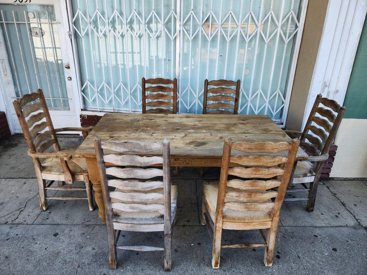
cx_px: 184
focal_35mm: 23
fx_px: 244
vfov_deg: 58.9
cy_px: 138
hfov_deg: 73.9
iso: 20
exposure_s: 1/220
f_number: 1.8
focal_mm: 5.4
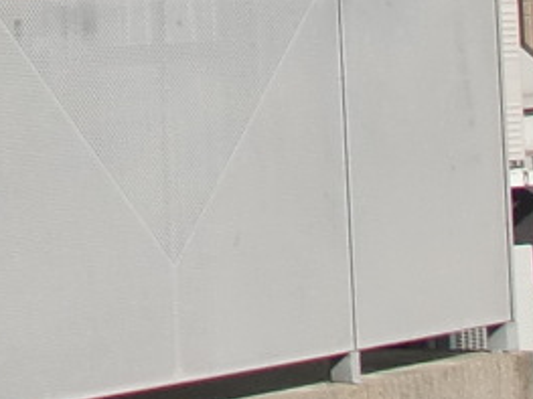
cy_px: -753
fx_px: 4309
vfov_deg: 5.1
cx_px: -448
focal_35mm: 280
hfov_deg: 6.9
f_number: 7.9
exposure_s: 1/200
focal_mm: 6.3
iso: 64
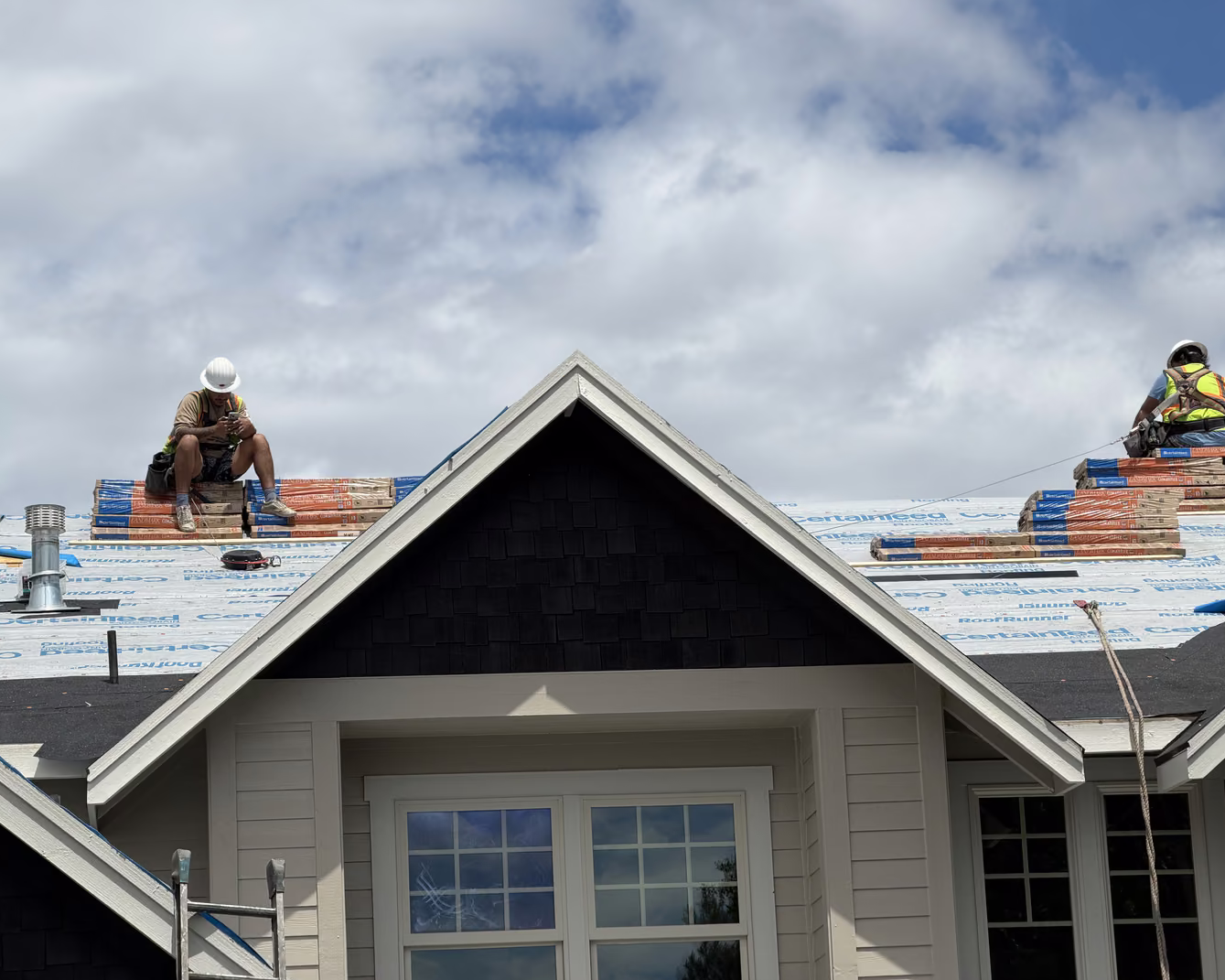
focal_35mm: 105
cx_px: 638
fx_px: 3807
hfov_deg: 18.3
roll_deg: +2.7
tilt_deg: +12.4
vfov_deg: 14.7
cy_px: 490
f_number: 2.8
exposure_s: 1/1068
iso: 20
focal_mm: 16.89
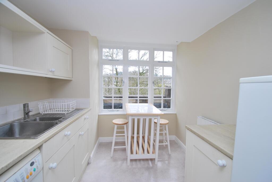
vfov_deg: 77.5
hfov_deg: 100.3
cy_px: 91
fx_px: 113
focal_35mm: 15
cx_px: 136
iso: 110
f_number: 5.6
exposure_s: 1/125
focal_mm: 10
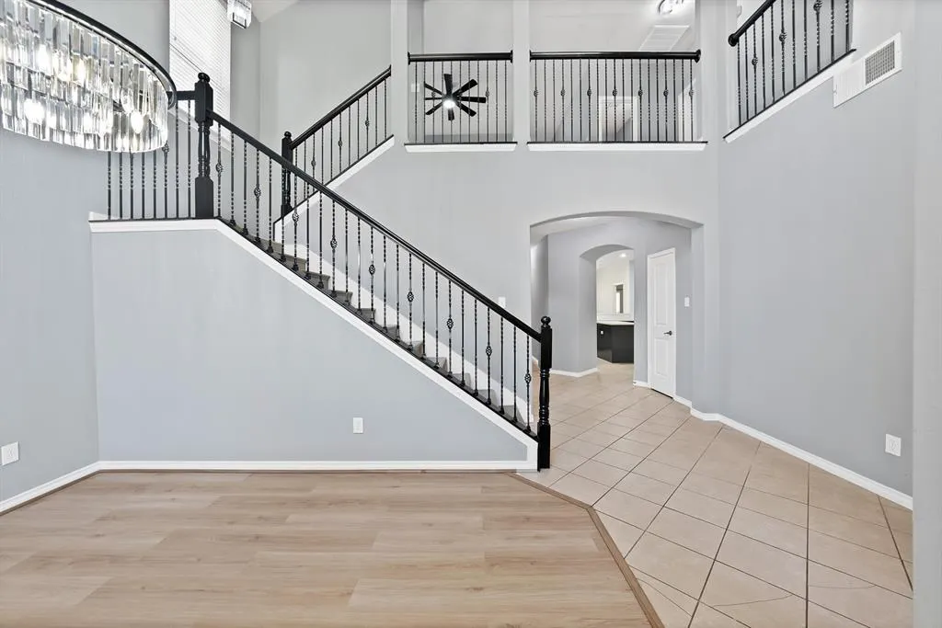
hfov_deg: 112.6
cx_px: 471
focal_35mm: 12
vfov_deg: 90.0
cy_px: 314
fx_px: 314
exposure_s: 1/4
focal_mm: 12
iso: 640
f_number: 8
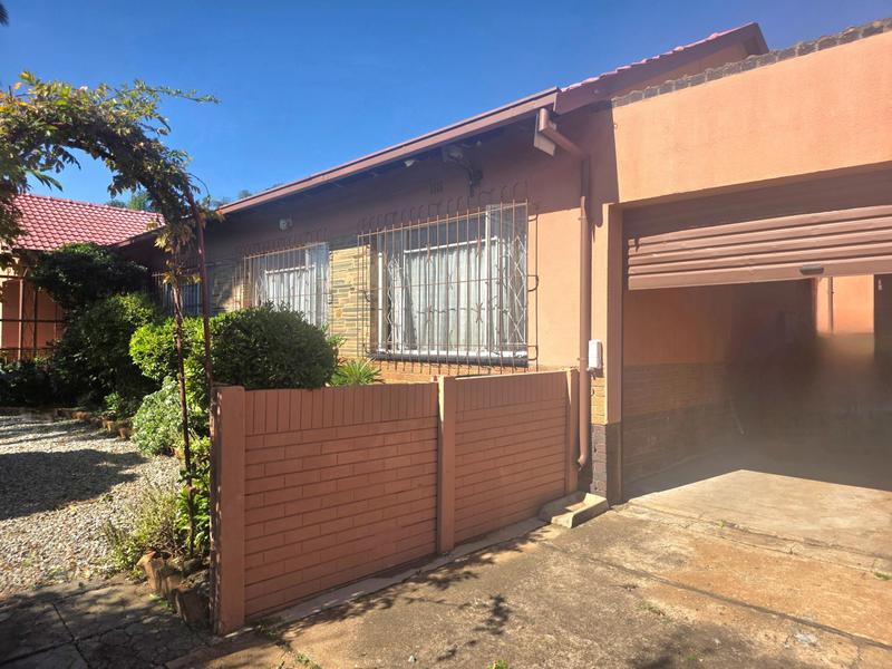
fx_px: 593
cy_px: 334
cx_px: 446
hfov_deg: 73.9
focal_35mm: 23
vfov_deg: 58.9
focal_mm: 6.3
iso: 80
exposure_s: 1/5000
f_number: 1.7
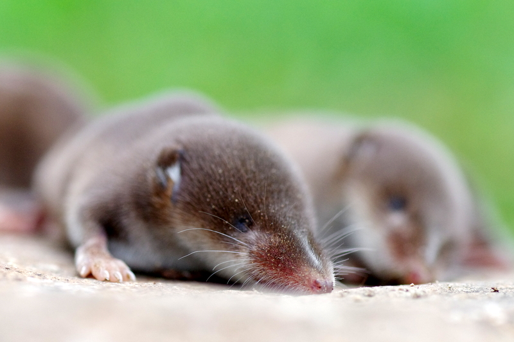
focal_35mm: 135
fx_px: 1926
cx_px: 257
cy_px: 171
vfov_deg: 10.1
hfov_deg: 15.2
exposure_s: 1/160
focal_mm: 90
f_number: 5.6
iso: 800
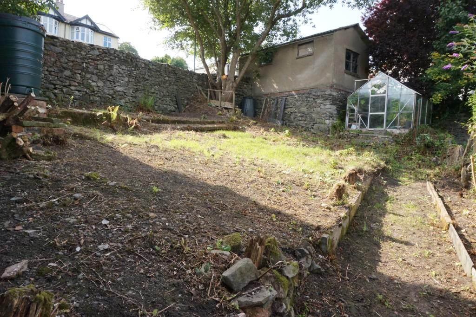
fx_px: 317
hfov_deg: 73.7
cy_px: 158
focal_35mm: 24
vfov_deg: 53.1
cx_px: 238
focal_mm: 16
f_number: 16
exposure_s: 1/250
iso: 1600
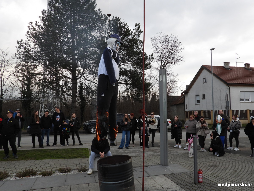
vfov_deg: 44.2
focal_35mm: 32
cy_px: 96
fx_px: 235
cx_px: 127
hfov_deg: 56.8
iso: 100
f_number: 3.2
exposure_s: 1/320
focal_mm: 5.8
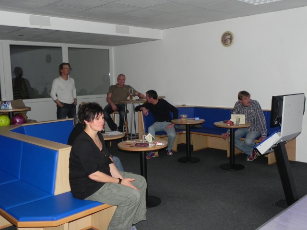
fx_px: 328
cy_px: 115
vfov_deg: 38.7
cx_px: 154
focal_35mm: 37
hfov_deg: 50.1
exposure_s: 1/30
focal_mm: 6.6
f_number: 3.2
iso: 225
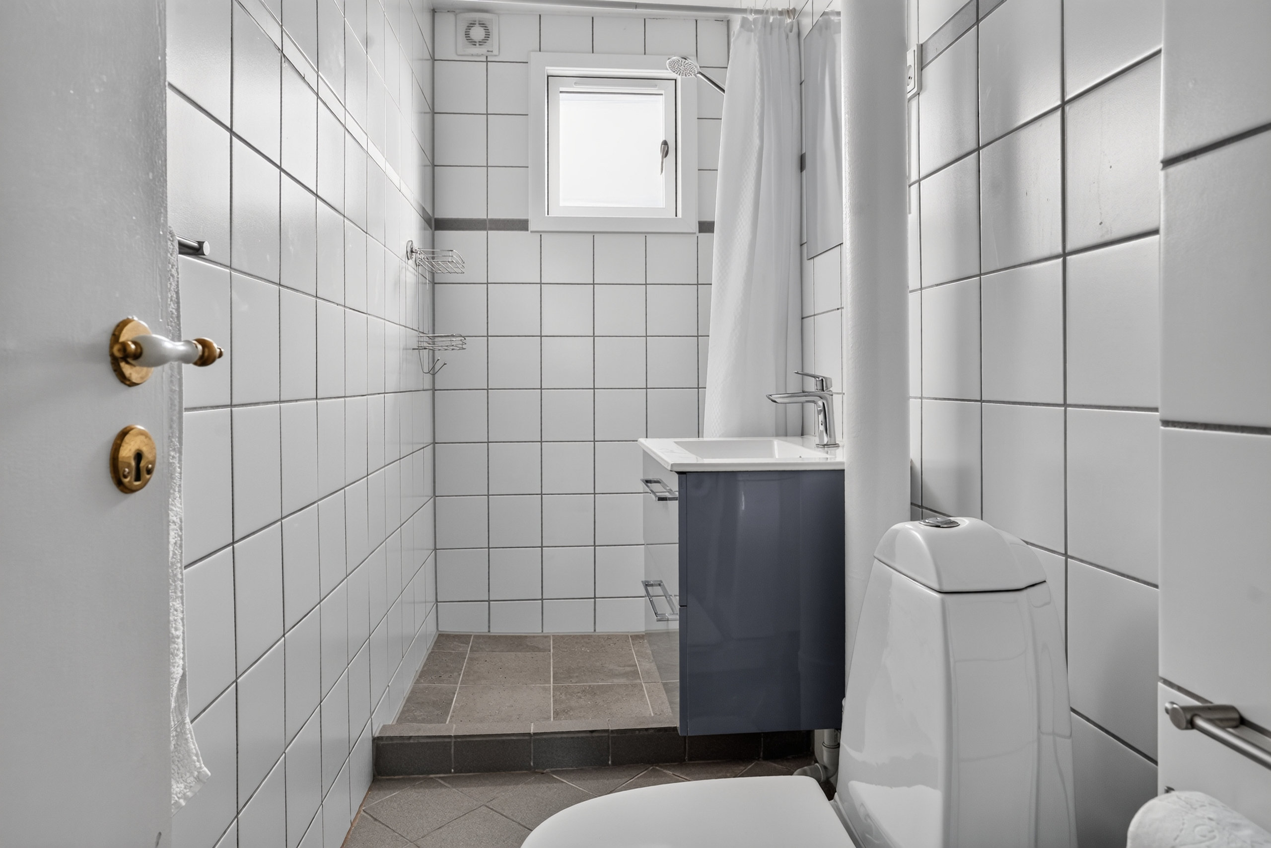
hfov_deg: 81.2
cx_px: 636
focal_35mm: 21
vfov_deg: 59.5
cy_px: 424
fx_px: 742
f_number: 8
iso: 400
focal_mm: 21
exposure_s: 1/100
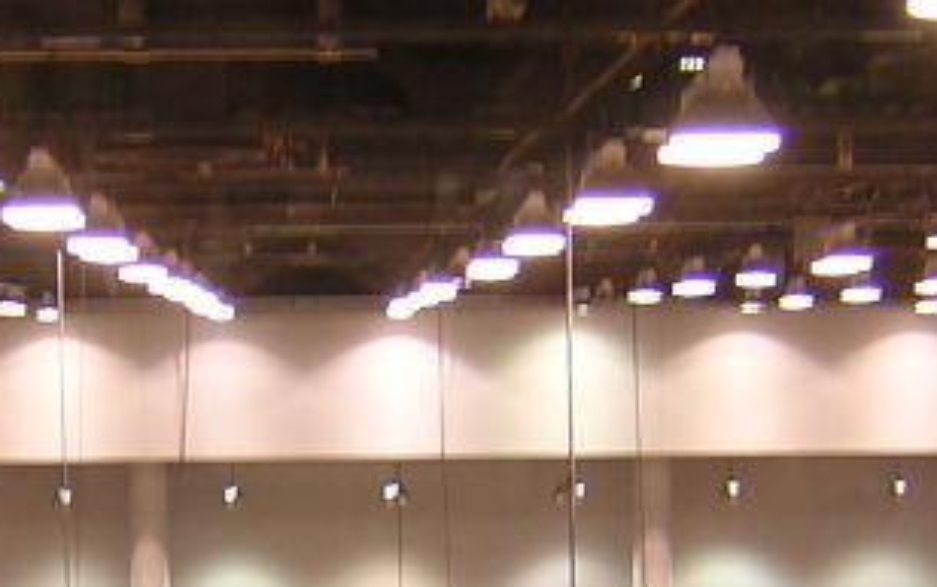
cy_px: 499
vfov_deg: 13.2
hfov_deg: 20.9
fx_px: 2530
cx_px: 271
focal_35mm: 99
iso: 100
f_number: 2.6
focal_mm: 4.7
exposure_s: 1/7.2
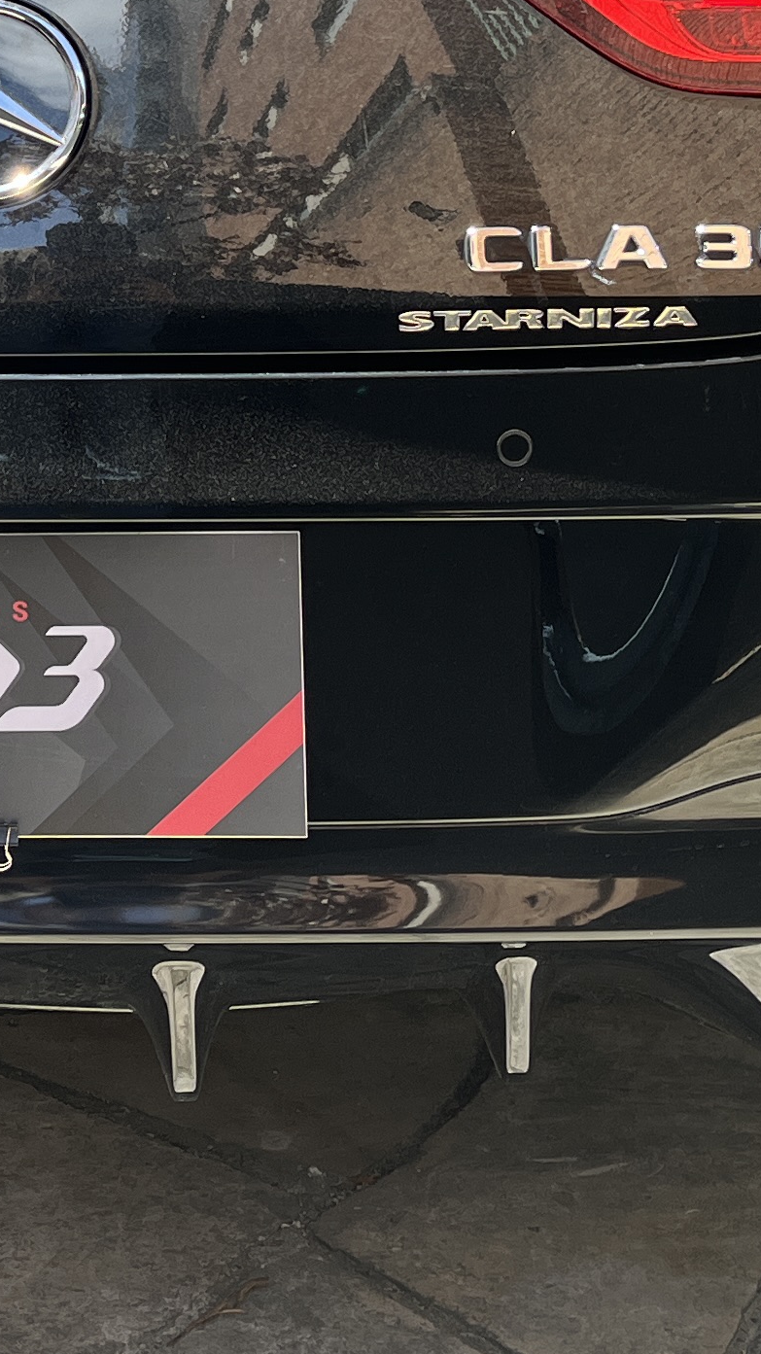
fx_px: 2943
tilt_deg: -10.1
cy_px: 62
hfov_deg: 14.5
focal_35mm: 82
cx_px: -27
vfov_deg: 24.9
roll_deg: +0.1
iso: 50
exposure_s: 1/680
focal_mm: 5.1
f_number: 1.6
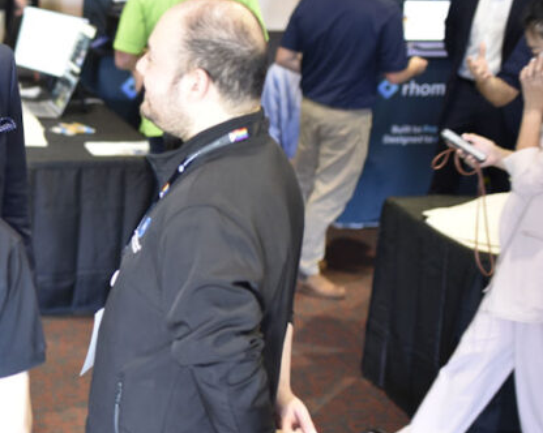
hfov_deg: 22.0
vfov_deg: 18.9
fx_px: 1301
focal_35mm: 81
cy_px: 287
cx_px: -84
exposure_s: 1/60
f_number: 1.4
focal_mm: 35
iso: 800
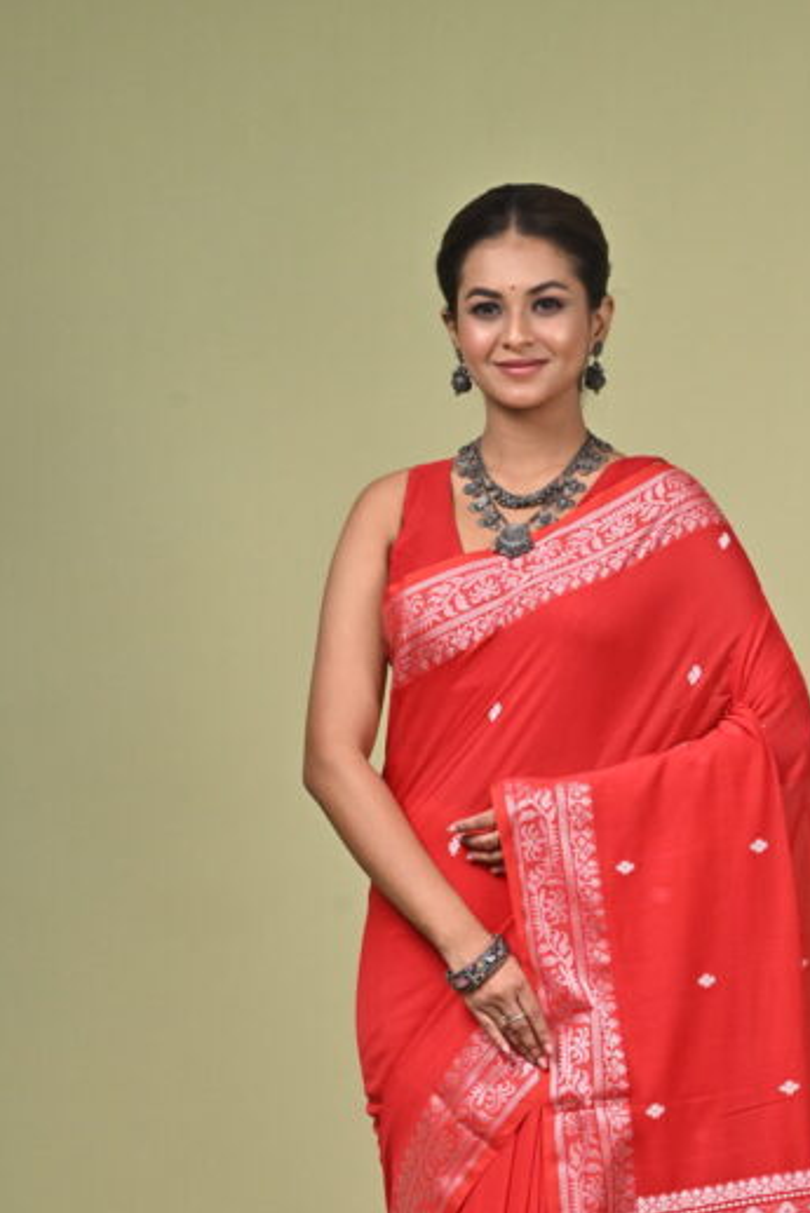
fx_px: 4991
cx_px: 512
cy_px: 995
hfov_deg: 9.3
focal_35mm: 148
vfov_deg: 13.8
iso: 400
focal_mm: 85
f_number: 8
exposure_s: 1/160
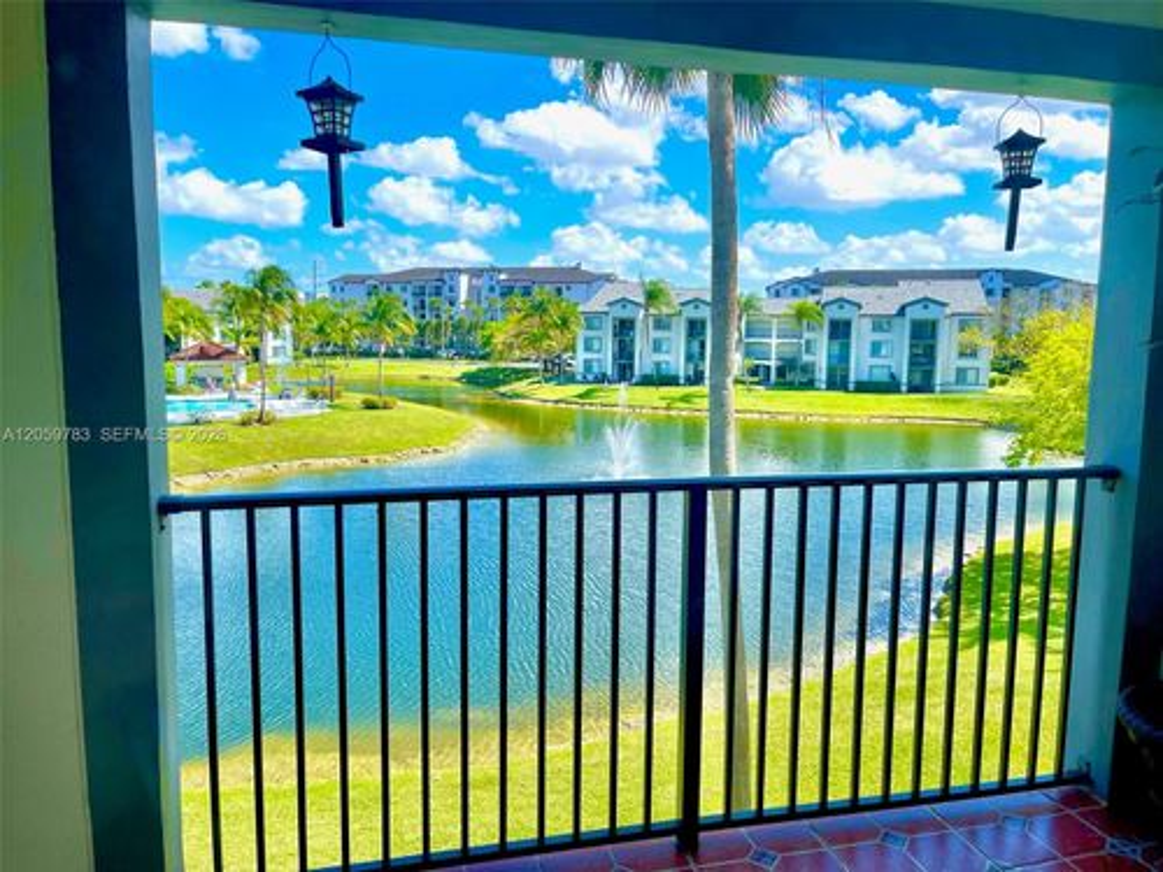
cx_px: 582
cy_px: 436
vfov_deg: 53.1
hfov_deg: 67.3
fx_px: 874
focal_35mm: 26
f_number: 1.6
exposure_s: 1/2545
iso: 32
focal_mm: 5.1
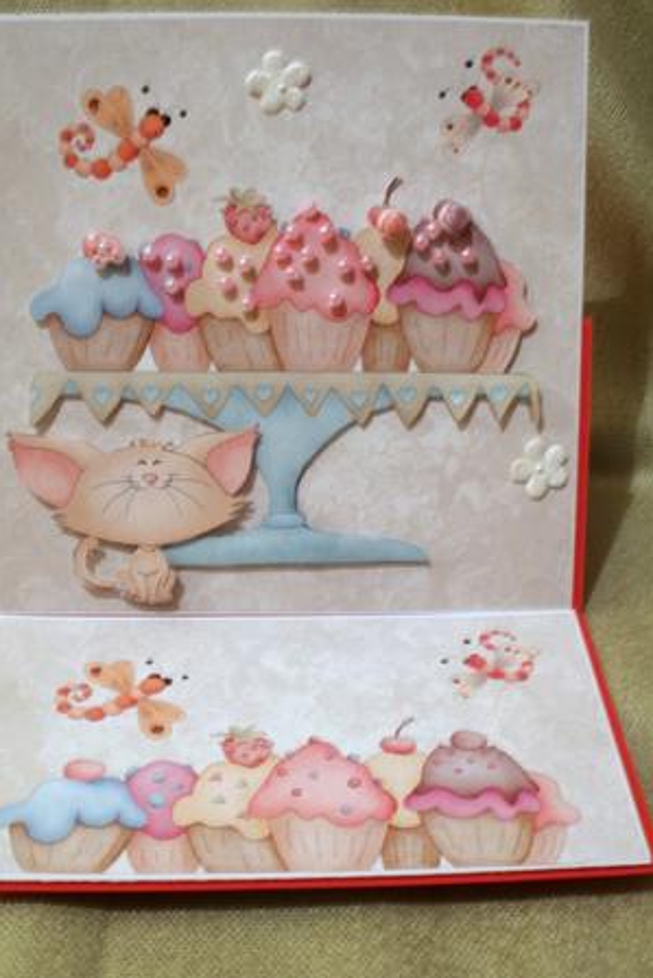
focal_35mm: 46
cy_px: 489
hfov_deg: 29.3
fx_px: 1251
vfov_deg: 42.7
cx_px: 297
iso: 125
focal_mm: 7.7
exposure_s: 1/4
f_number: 4
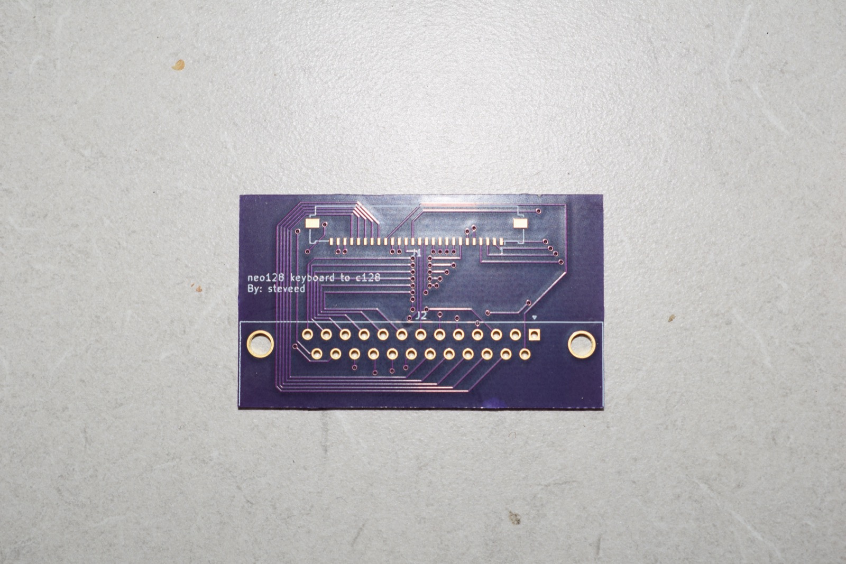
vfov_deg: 22.6
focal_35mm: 60
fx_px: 1410
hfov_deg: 33.4
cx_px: 423
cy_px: 282
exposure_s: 1/60
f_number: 8
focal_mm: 40
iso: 100
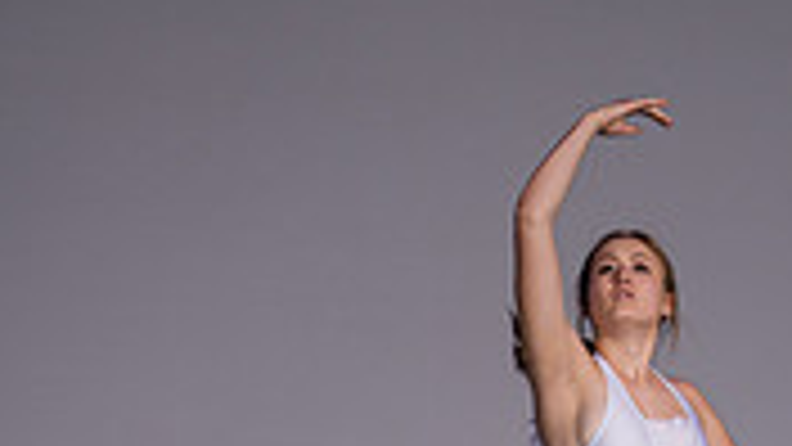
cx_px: 670
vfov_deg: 6.3
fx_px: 3927
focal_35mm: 187
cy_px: 856
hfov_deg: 11.5
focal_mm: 70
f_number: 2.8
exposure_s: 1/500
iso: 400
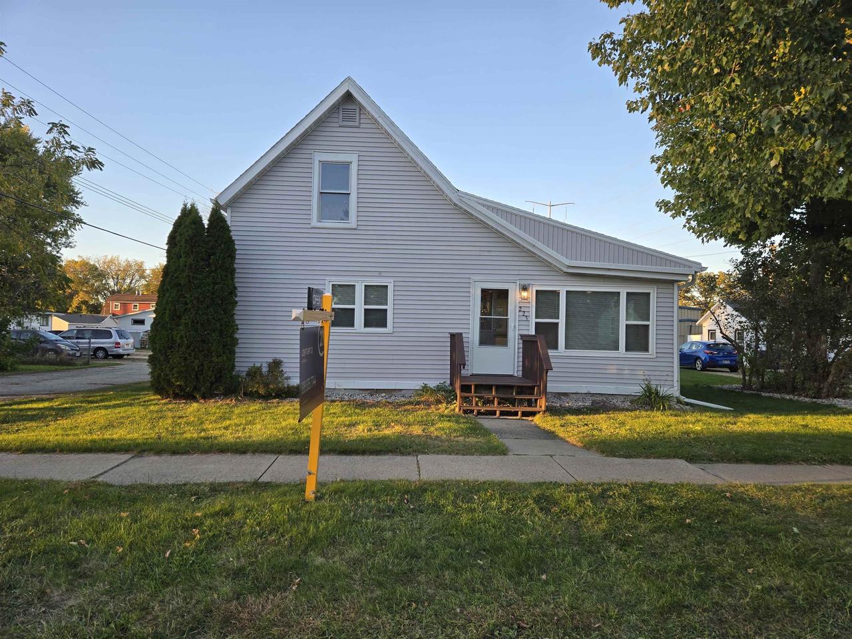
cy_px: 320
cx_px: 426
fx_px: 566
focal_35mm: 23
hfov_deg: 73.9
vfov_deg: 58.9
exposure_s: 1/193
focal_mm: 5.4
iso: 25
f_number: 1.8
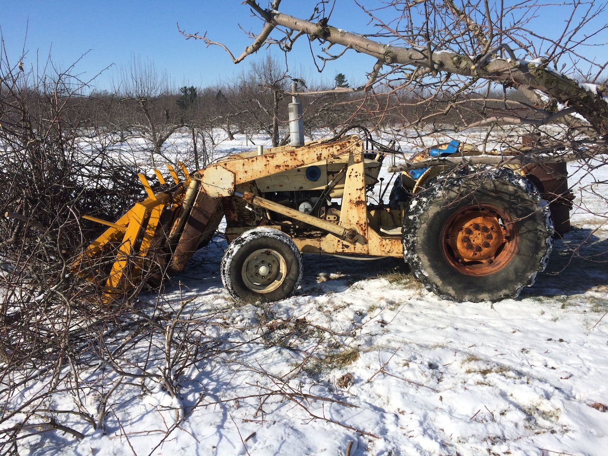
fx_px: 509
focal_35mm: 29
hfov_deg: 61.7
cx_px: 304
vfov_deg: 48.2
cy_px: 228
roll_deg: +2.8
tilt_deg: -14.7
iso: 32
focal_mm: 4.15
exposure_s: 1/4115
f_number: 2.2
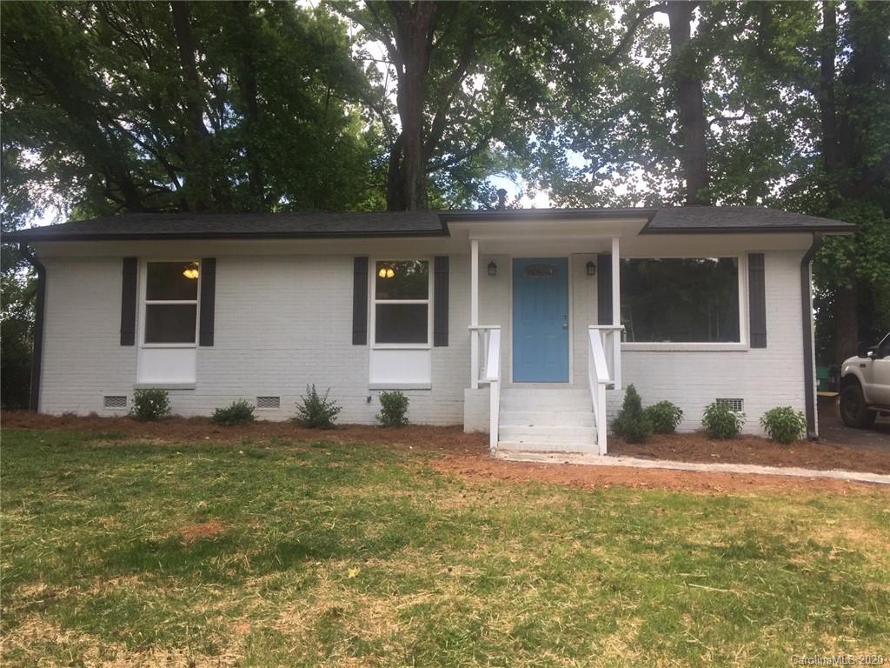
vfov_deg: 48.2
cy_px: 334
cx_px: 445
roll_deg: -1.7
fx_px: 746
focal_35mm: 29
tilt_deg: +5.0
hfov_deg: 61.7
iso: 32
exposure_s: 1/421
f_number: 2.2
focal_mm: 4.15
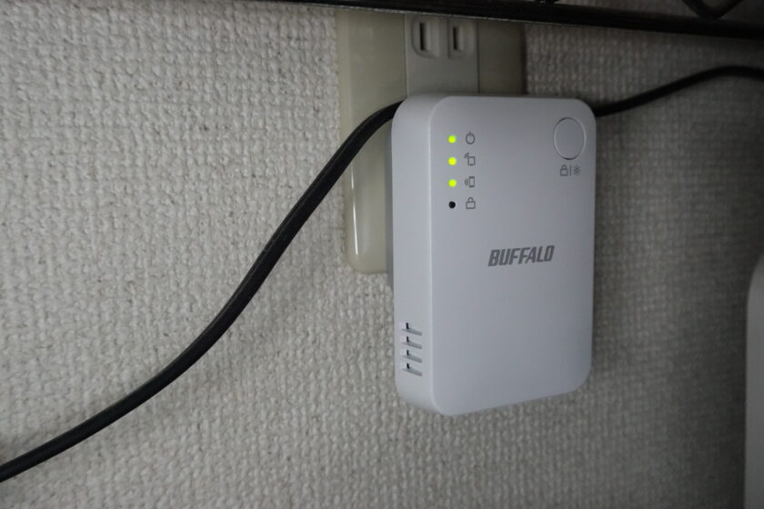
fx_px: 785
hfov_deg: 51.9
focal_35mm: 37
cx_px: 382
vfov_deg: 35.9
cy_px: 254
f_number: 4
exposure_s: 1/160
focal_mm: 13.68
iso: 2500
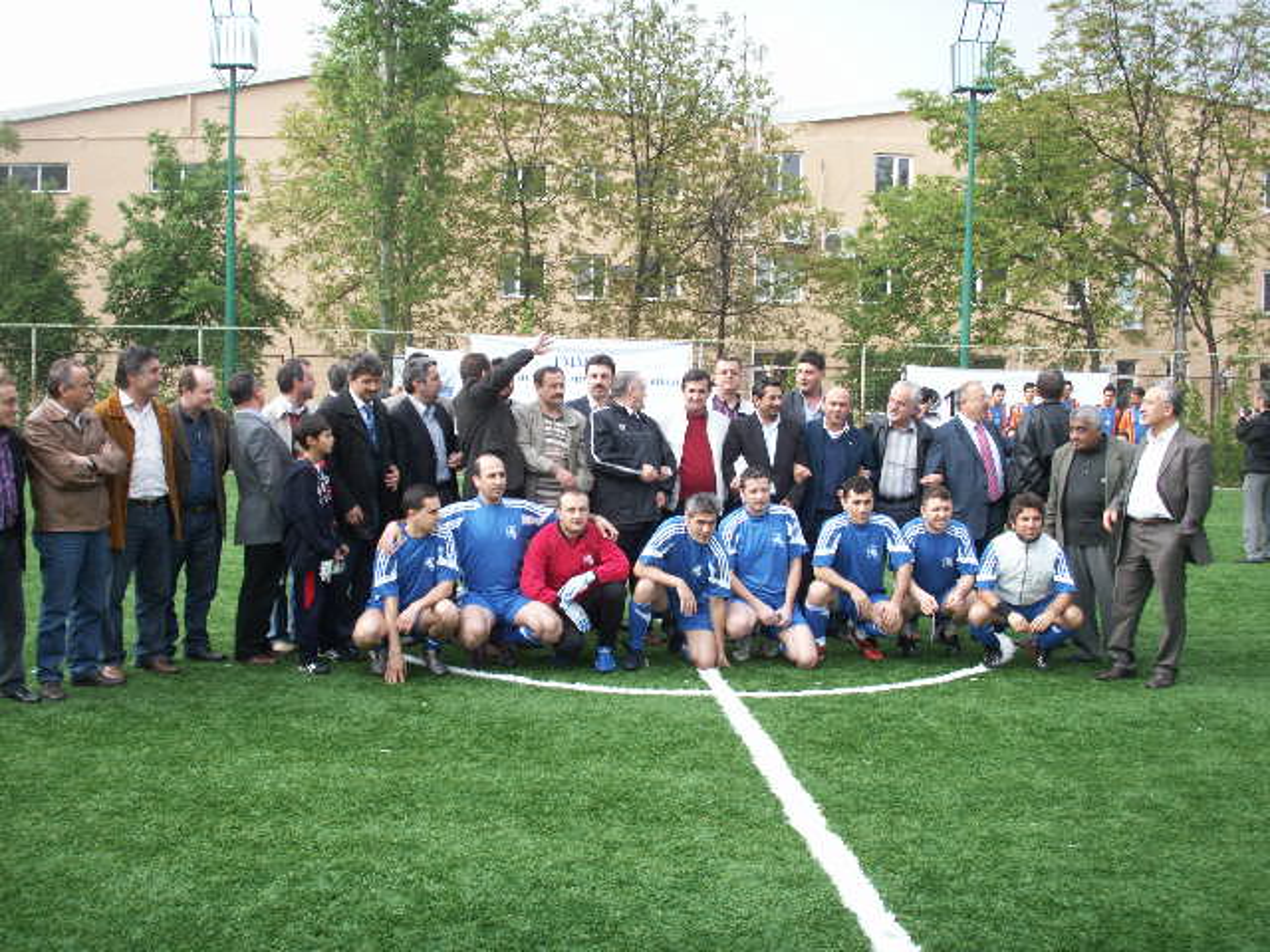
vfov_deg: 38.7
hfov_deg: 50.1
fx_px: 1357
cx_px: 635
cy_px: 476
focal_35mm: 37
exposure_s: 1/60
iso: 50
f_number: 3.5
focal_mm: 7.7
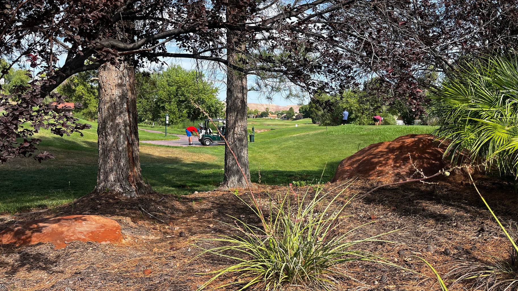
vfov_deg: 36.7
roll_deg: -1.1
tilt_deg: -2.9
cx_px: 269
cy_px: 139
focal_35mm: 32
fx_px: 440
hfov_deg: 61.0
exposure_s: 1/1355
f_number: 1.6
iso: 50
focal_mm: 5.1
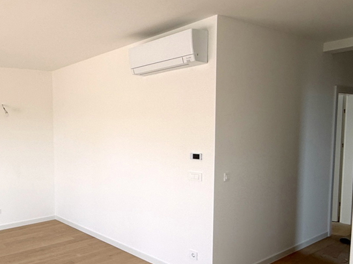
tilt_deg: -4.5
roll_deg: +1.2
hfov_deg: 53.2
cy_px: 157
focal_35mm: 31
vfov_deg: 45.2
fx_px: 316
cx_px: 55
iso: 50
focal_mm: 2.22
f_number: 2.2
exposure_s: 1/245
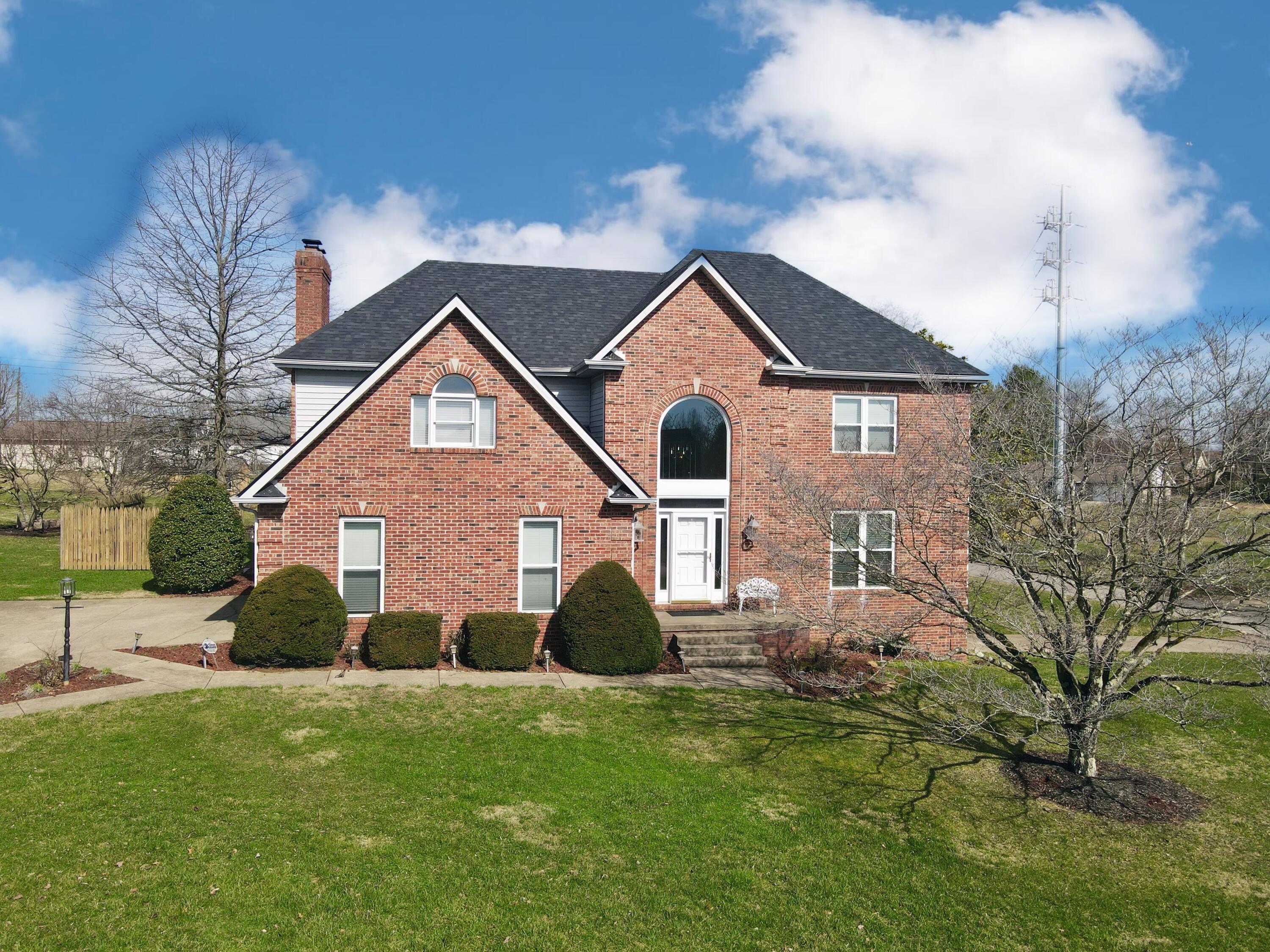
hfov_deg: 71.6
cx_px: 635
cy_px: 476
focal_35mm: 24
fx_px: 881
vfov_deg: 56.8
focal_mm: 4.5
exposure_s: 1/800
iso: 100
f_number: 2.8
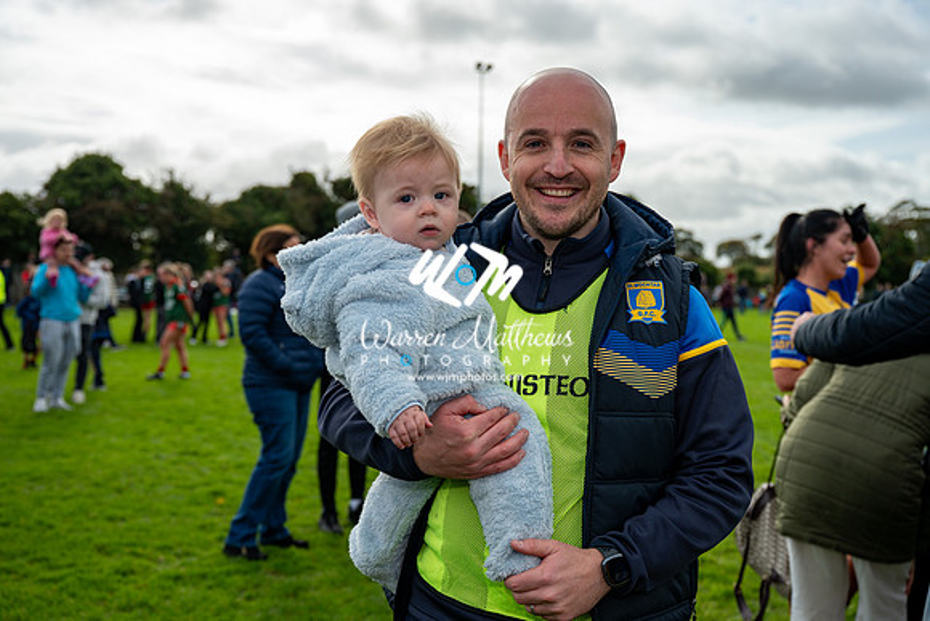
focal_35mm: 41
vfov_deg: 32.6
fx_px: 1059
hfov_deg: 47.4
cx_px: 465
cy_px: 310
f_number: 4
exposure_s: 1/800
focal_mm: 41
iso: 100
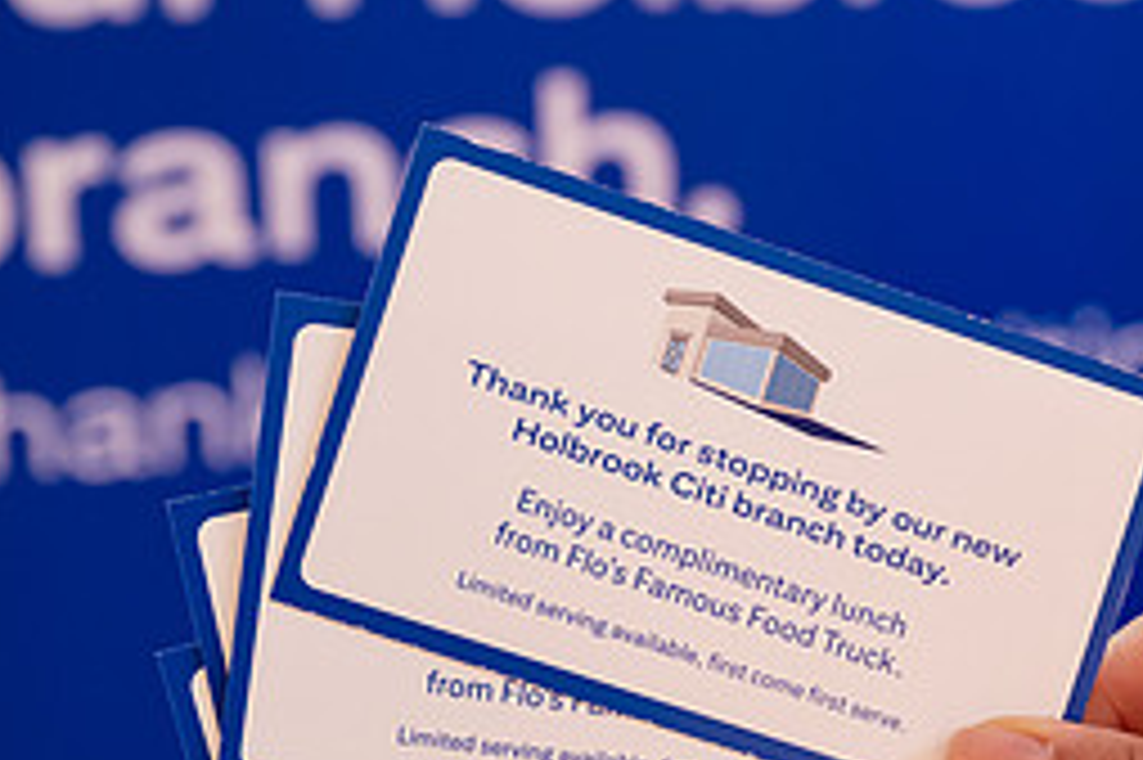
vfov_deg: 13.5
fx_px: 3205
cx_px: 832
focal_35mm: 101
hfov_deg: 20.1
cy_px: 634
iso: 800
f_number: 3.5
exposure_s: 1/200
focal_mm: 43
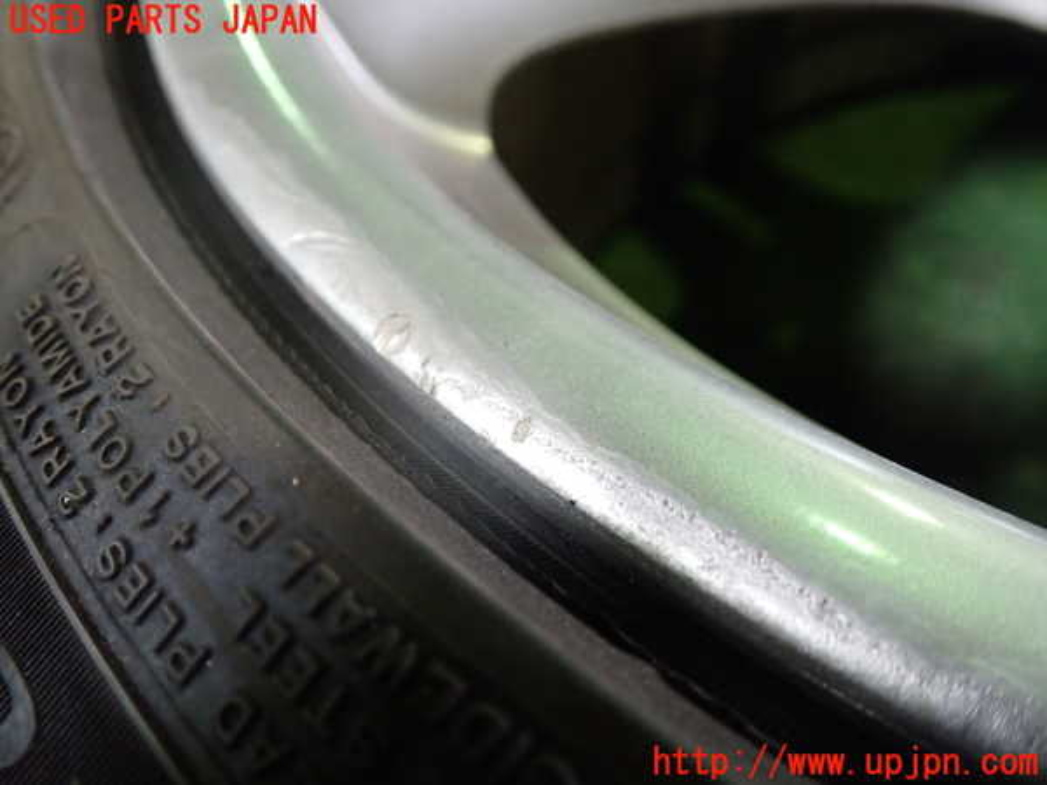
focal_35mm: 30
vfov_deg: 46.8
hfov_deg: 60.0
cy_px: 392
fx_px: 907
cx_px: 524
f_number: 2.3
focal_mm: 5.4
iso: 500
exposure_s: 1/30
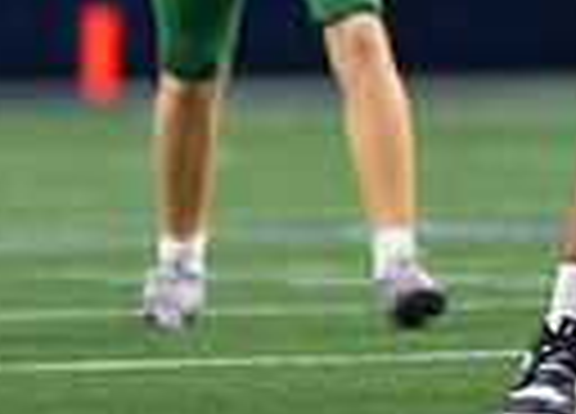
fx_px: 20246
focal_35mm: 1235
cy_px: -219
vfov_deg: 1.2
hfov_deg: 1.6
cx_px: 673
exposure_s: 1/1250
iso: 1600
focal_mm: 200
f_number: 2.8
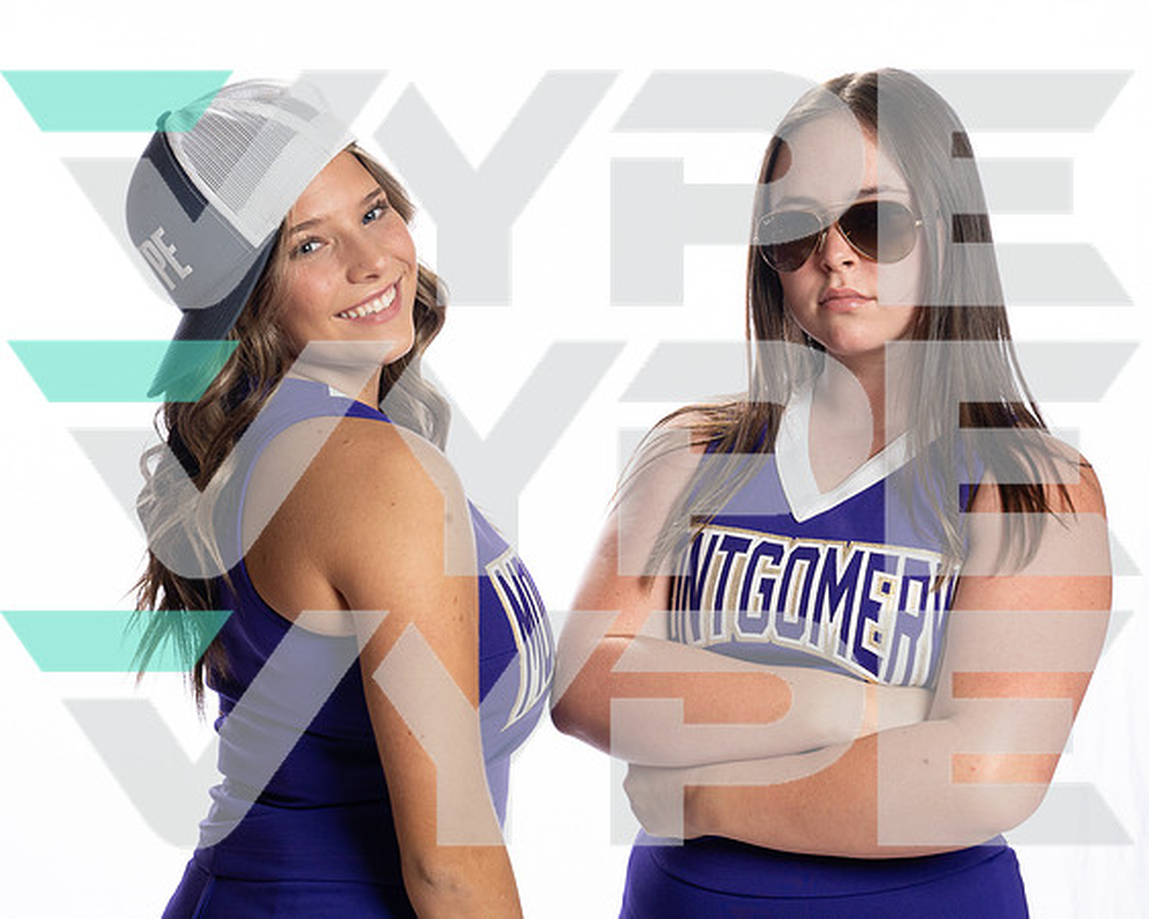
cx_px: 574
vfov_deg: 20.0
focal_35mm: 77
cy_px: 460
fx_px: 2603
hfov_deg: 24.9
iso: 800
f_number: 8
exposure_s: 1/250
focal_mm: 68
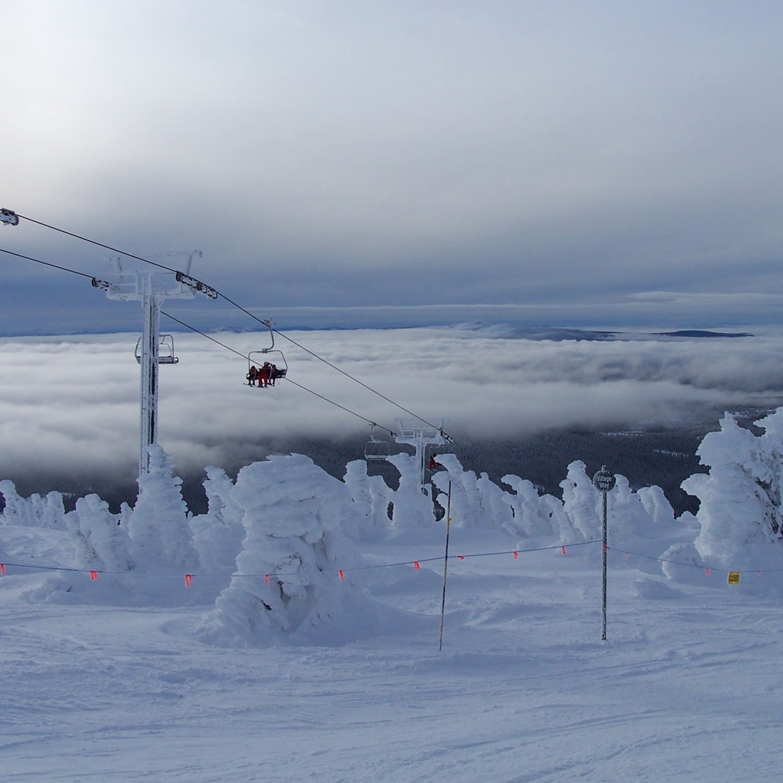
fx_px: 1075
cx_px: 462
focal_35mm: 42
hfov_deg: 39.9
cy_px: 386
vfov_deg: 40.0
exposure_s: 1/750
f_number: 4
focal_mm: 6
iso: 80
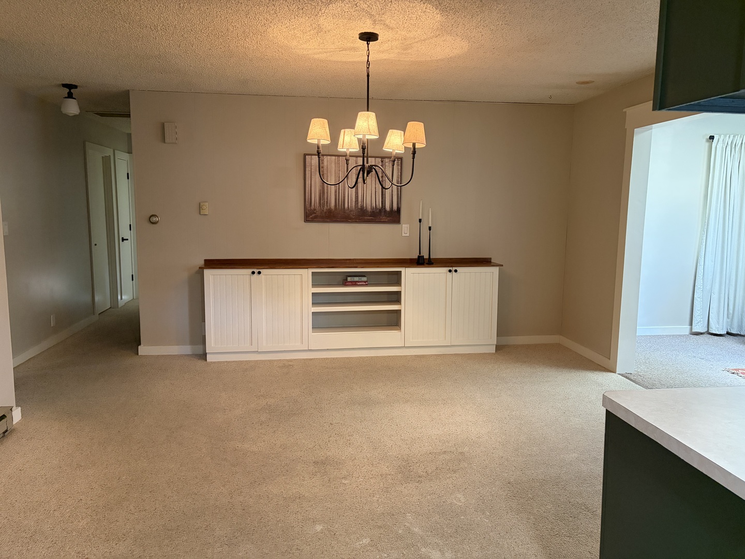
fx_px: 560
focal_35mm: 26
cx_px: 372
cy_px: 280
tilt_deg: -6.1
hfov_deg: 67.3
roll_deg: -0.2
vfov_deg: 53.1
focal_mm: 5.96
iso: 400
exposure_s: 1/60
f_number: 1.6
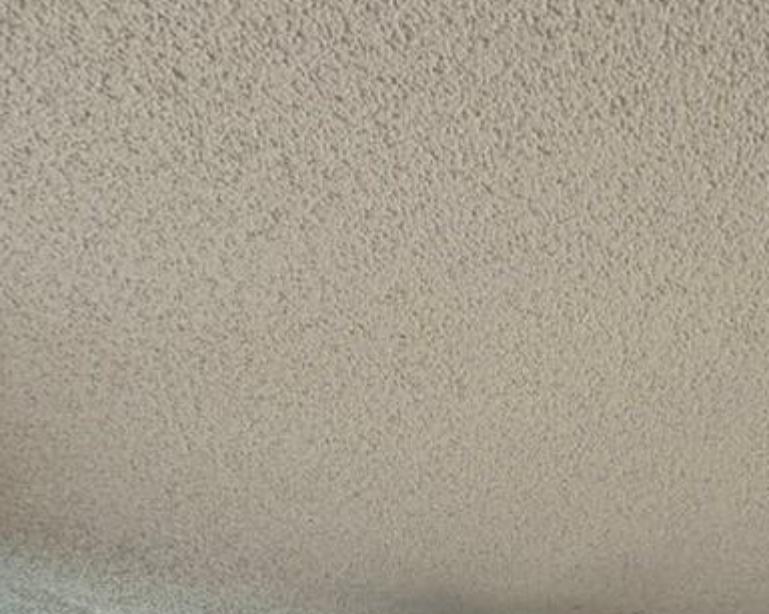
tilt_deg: -8.8
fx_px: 1297
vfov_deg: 19.7
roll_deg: +0.2
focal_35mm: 57
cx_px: 591
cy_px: 1106
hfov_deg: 32.3
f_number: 2.2
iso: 320
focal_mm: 2.22
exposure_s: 1/121
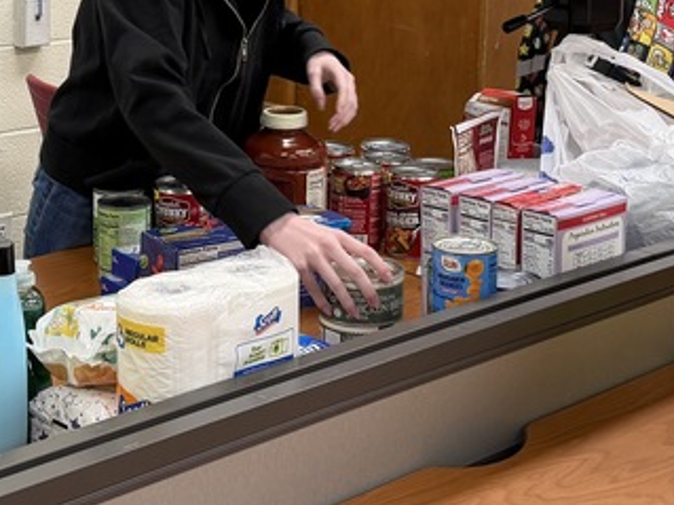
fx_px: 1499
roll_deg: -1.5
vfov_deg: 18.6
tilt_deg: -7.4
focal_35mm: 77
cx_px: 260
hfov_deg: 25.3
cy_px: -2
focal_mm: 6.76
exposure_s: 1/60
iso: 125
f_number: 1.78
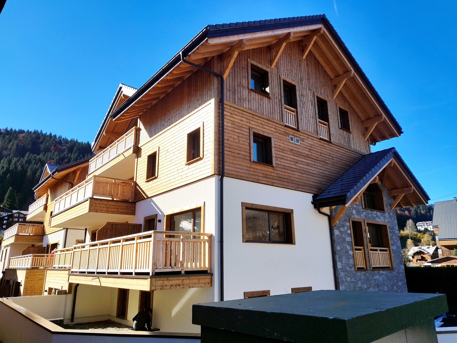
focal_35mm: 24
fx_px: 317
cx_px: 228
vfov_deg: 56.8
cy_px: 172
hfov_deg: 71.6
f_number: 1.89
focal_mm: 5.89
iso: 50
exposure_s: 1/1226
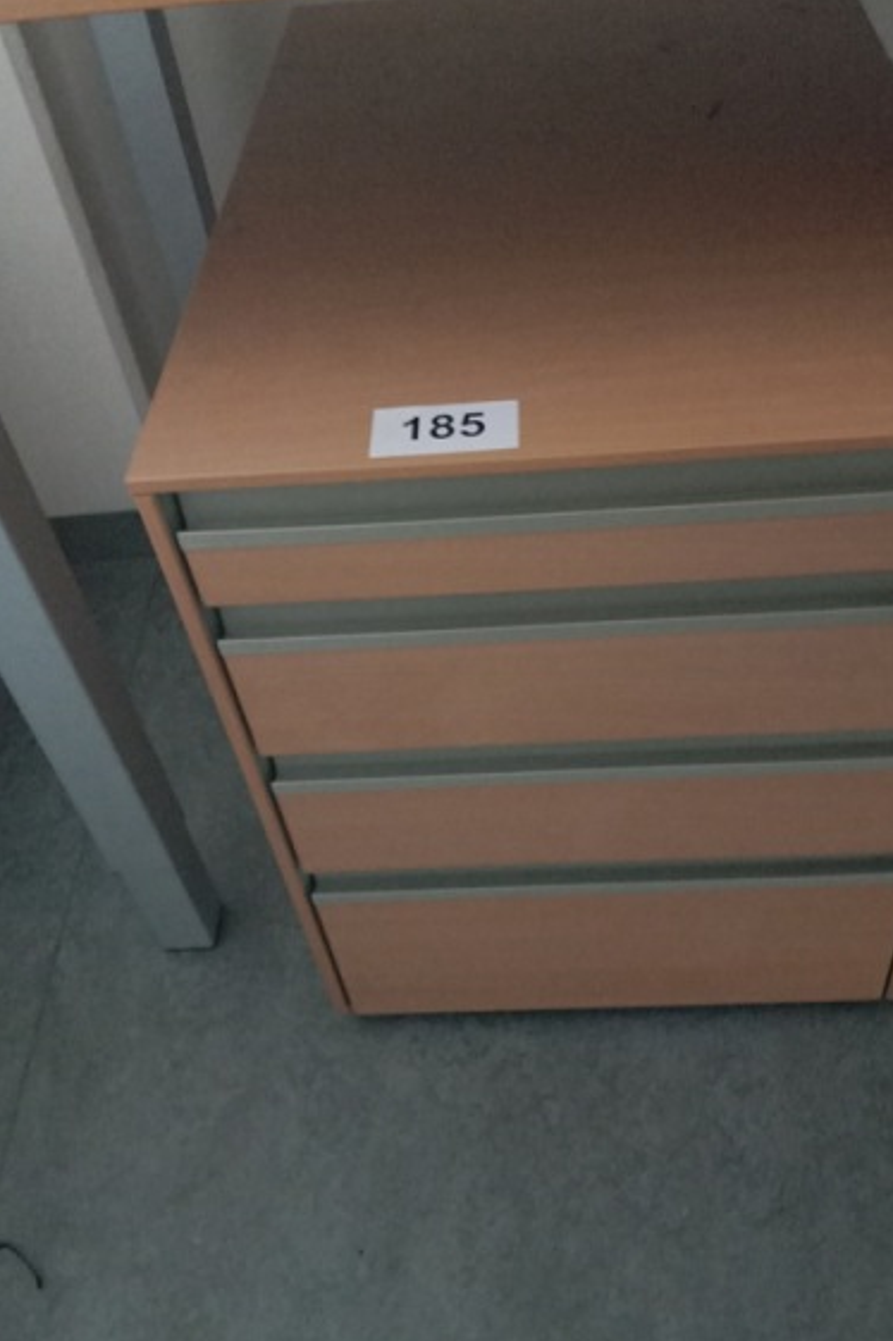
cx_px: 494
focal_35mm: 32
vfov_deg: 58.7
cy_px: 639
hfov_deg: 41.0
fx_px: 1192
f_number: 2.2
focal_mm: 3.65
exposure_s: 1/16.7
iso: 1116
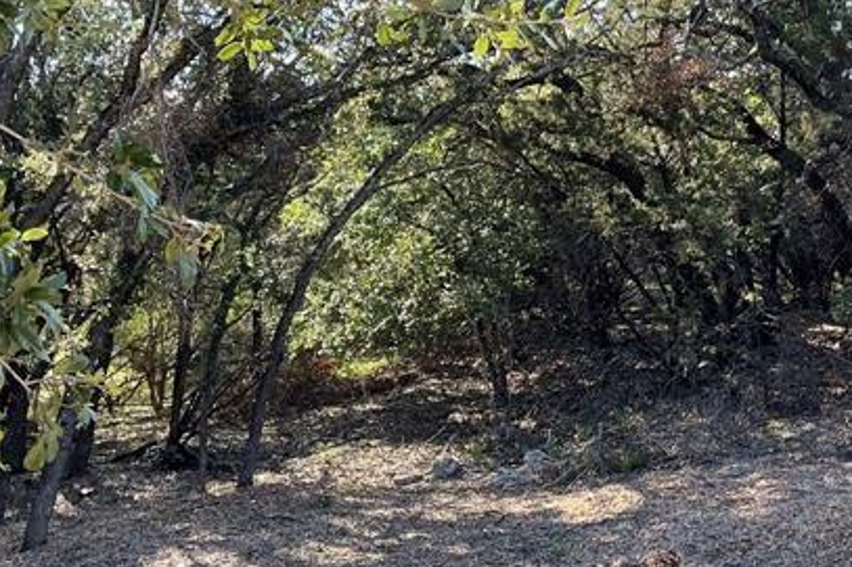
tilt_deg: -0.3
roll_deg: -1.9
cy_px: 234
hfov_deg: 29.3
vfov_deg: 20.0
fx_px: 1609
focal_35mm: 68
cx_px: 618
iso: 32
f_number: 1.6
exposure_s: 1/382
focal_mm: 5.1
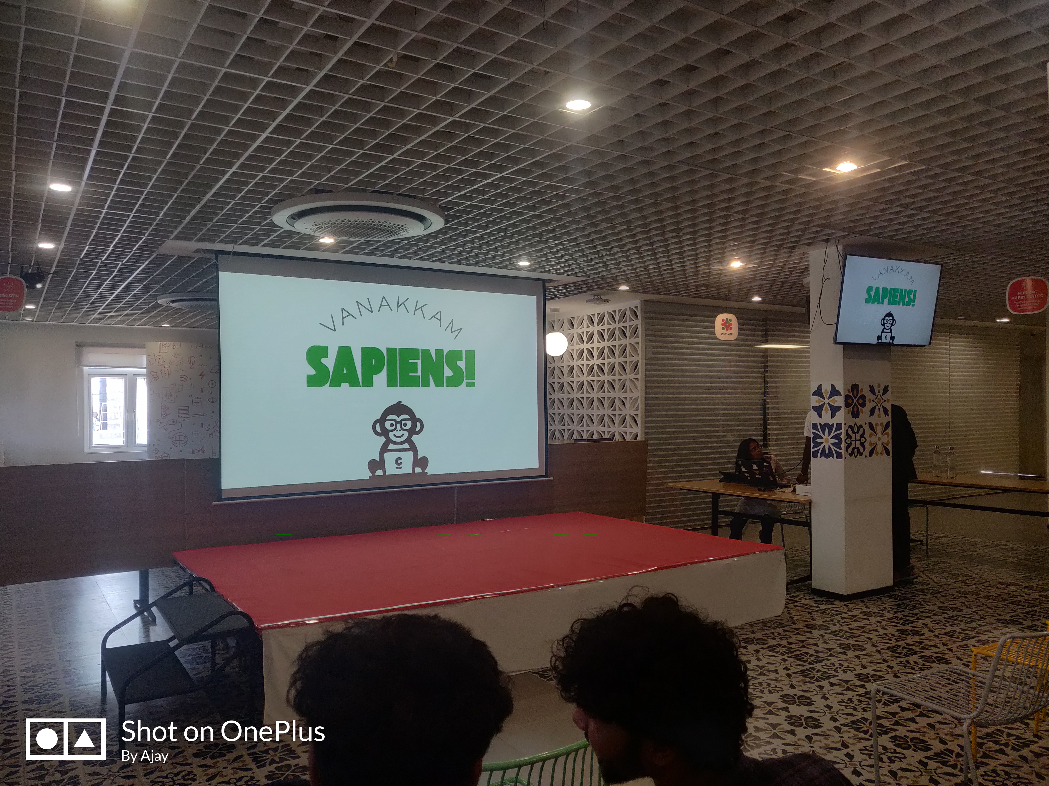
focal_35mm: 25
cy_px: 393
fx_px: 758
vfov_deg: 54.9
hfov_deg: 69.4
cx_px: 524
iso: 320
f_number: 1.7
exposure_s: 1/50
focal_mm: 4.25
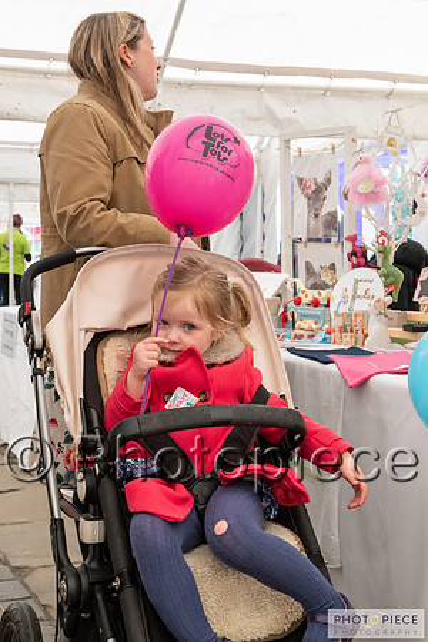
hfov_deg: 22.6
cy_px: 321
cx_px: 214
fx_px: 1070
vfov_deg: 33.4
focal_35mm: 60
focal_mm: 60
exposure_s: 1/200
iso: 720
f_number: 9
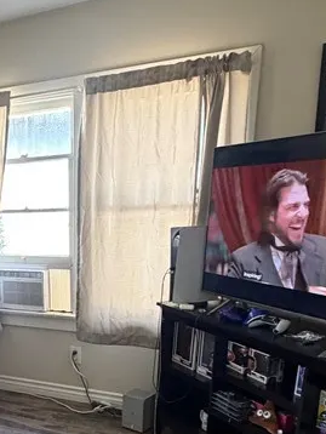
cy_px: 347
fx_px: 502
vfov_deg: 44.5
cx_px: 0
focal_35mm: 40
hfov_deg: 33.0
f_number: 2.2
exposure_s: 1/63
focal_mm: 2.22
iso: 320
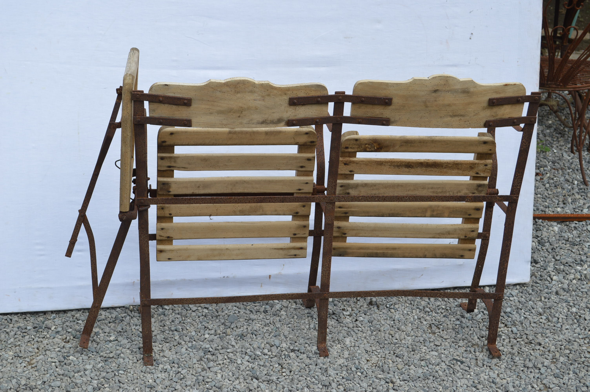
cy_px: 196
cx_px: 295
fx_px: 933
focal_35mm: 57
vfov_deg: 23.7
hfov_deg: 35.1
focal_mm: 38
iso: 100
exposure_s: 1/200
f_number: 7.1
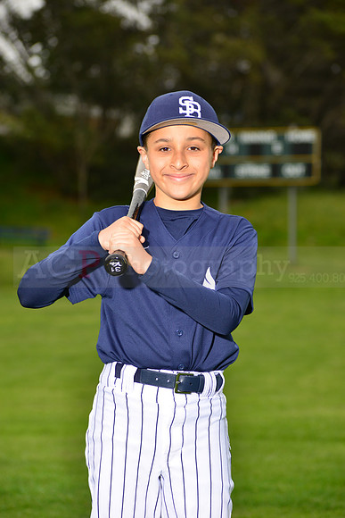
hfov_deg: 10.2
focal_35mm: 135
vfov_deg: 15.2
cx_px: 172
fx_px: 1939
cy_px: 259
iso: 200
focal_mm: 135
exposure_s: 1/200
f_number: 6.3
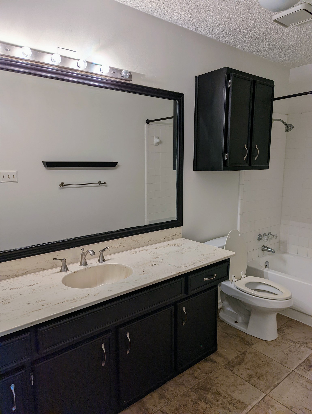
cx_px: 156
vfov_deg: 71.5
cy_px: 207
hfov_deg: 57.0
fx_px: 288
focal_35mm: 24
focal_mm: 6.81
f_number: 1.85
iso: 86
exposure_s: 1/120
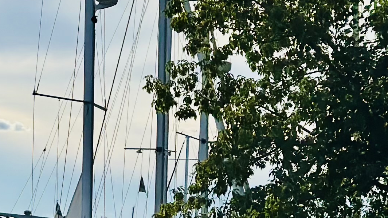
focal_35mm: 198
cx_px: -273
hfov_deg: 10.3
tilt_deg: +7.5
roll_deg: -3.4
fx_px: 2037
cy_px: 4
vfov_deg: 6.1
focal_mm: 6.86
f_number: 1.78
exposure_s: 1/18868
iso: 80
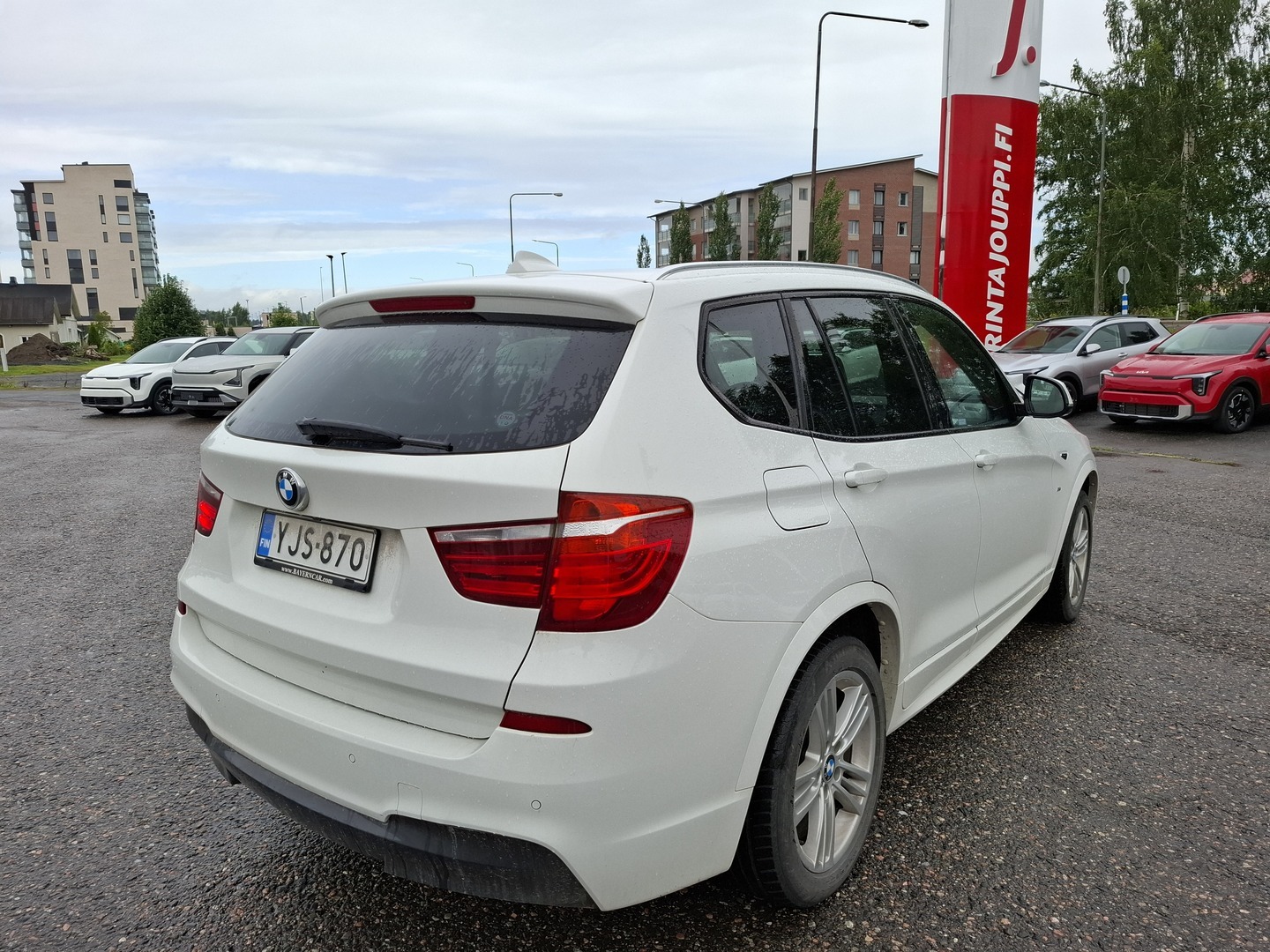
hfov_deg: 73.9
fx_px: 844
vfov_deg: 58.9
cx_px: 635
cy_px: 476
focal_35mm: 23
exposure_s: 1/1078
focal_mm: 5.54
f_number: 1.8
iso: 50
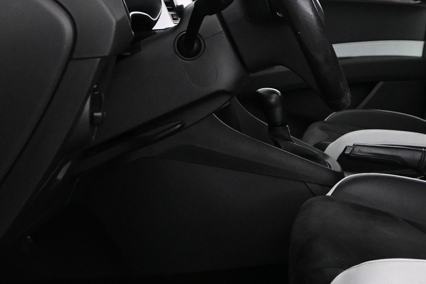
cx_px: 305
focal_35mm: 62
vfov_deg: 21.5
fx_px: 734
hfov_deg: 31.9
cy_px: 33
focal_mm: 16
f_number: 3.5
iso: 3200
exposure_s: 1/80
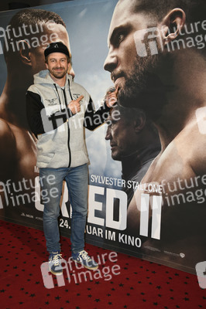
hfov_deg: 37.8
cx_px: 103
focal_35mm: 35
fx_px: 301
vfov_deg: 54.5
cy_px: 154
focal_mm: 35
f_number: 6.3
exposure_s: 1/125
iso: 500
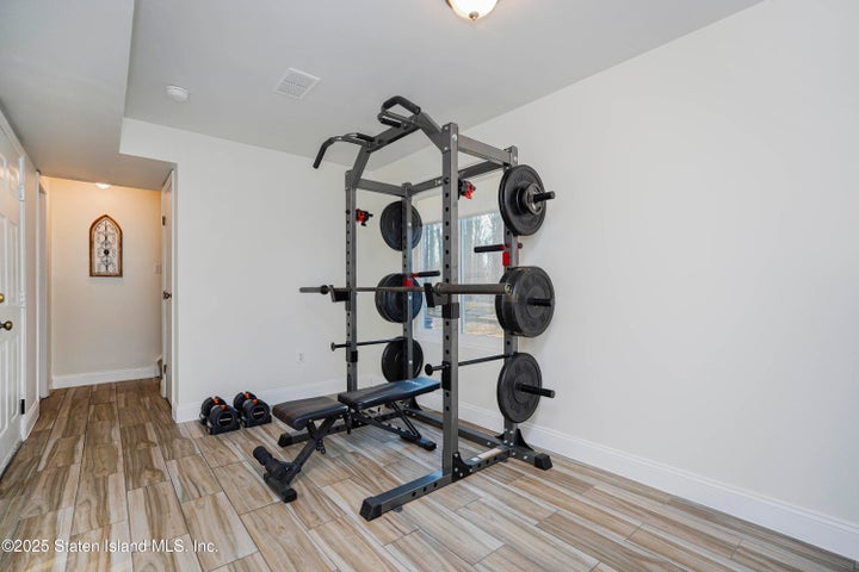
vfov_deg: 73.7
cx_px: 430
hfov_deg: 96.7
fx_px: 382
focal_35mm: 16
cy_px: 286
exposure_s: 1/30
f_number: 4
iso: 125
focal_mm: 16
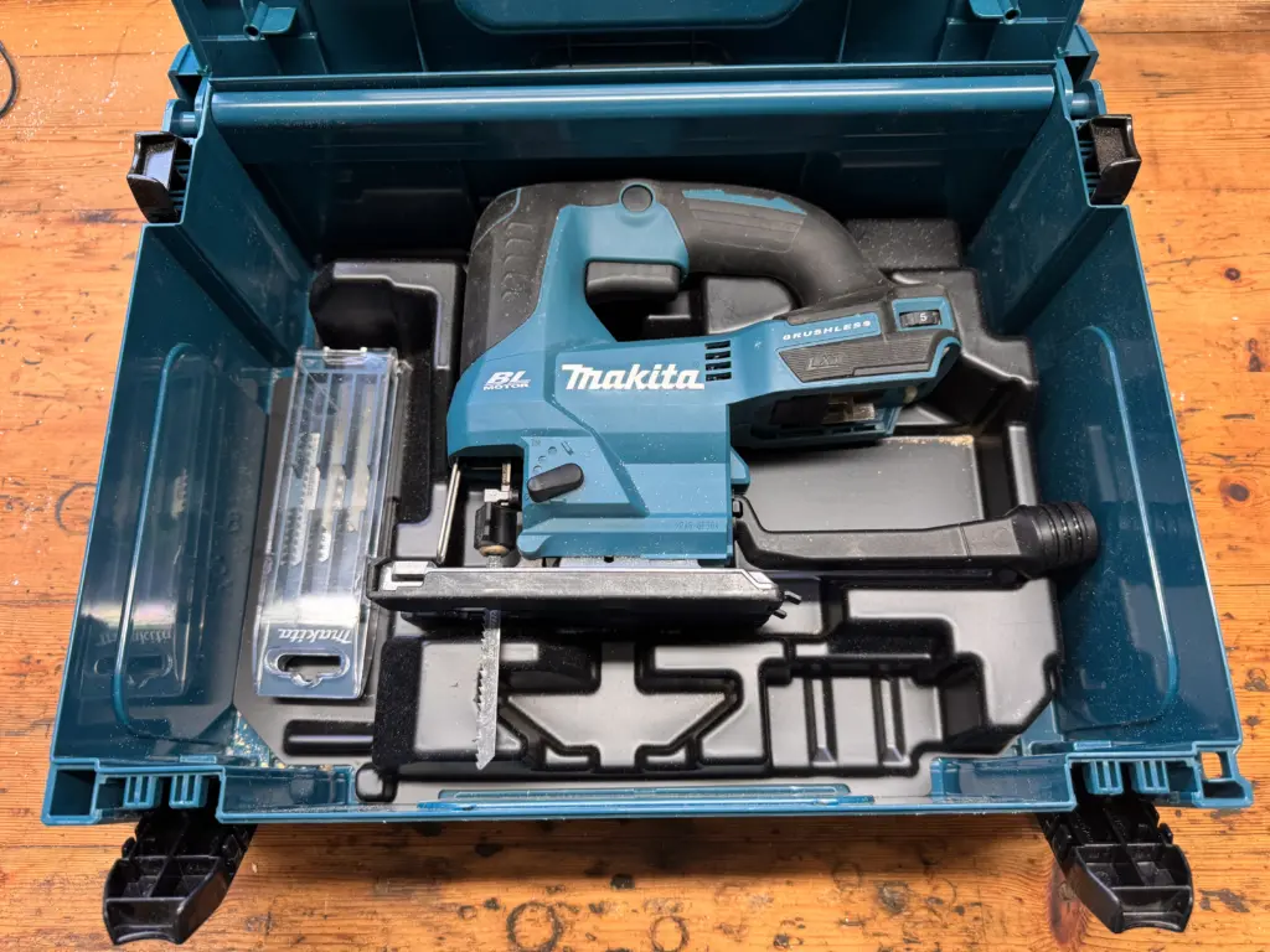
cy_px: 476
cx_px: 635
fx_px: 881
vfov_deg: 56.8
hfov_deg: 71.6
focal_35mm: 24
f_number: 1.78
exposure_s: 1/72
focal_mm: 6.76
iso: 200
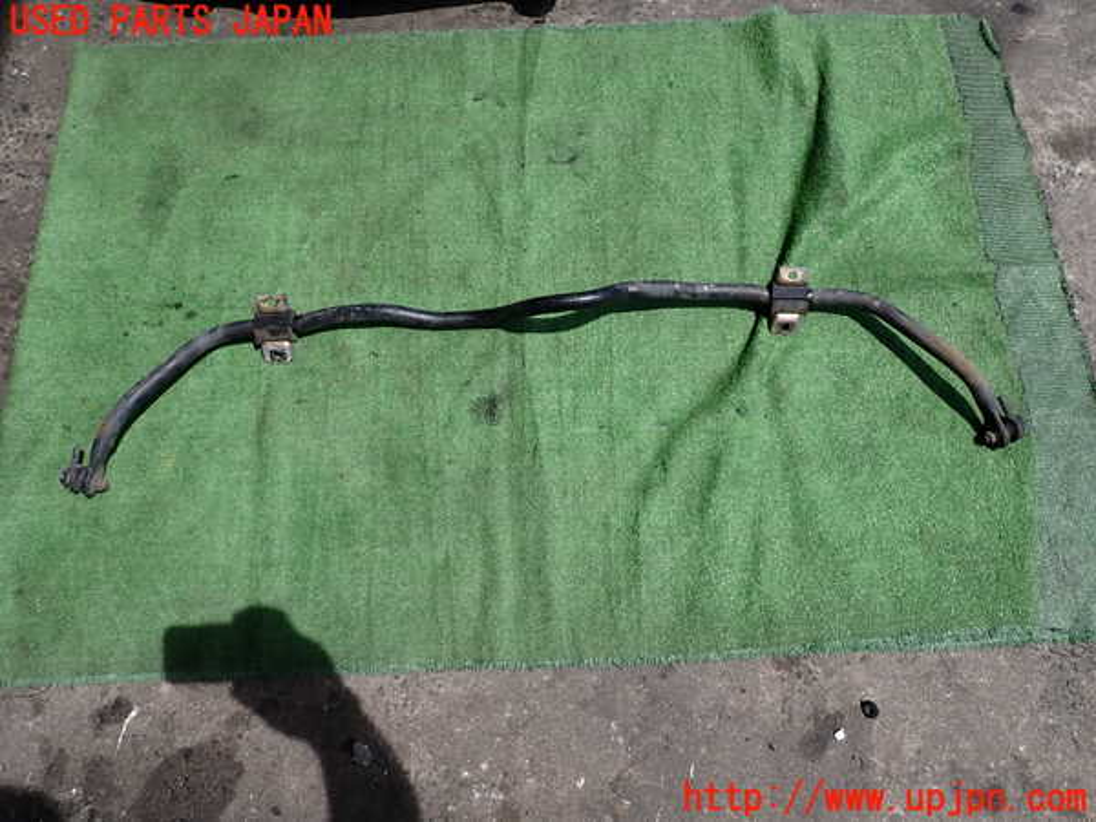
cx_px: 548
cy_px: 411
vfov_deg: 54.9
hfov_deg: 69.4
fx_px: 792
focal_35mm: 25
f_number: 8
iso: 100
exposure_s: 1/160
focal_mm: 4.5
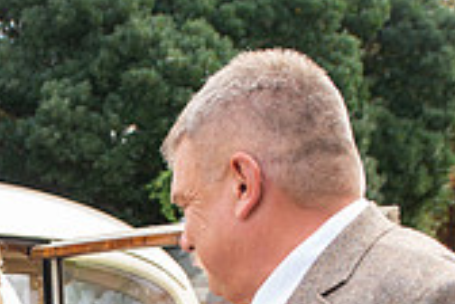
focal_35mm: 83
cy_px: 510
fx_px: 1049
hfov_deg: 23.2
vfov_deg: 14.8
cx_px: -24
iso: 160
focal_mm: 24
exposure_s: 1/160
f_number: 3.5
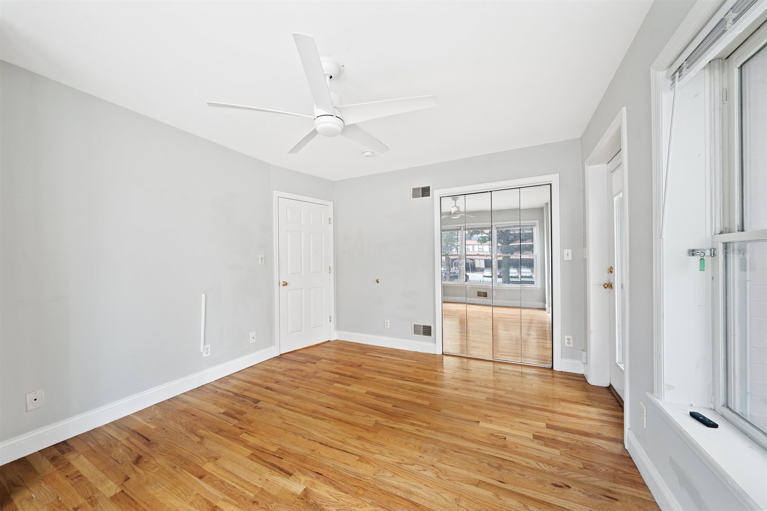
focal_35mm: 12
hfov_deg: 112.6
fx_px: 256
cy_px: 256
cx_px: 384
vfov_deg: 90.0
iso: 640
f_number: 8
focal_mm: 12
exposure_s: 1/3
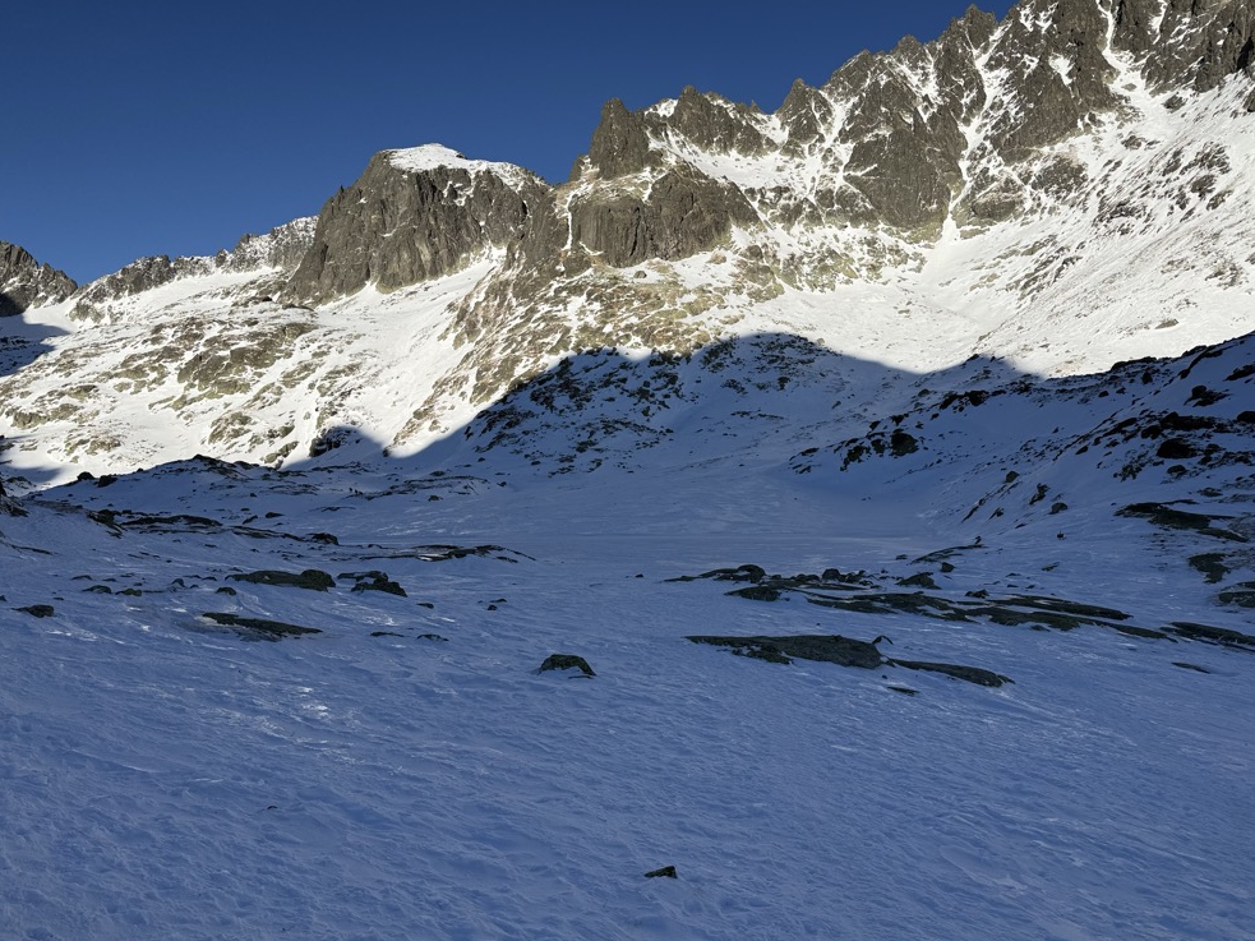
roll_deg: +1.1
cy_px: 462
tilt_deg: +2.8
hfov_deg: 69.4
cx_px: 628
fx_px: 906
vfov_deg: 54.9
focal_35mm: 25
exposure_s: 1/7353
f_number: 1.78
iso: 80
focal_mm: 6.76
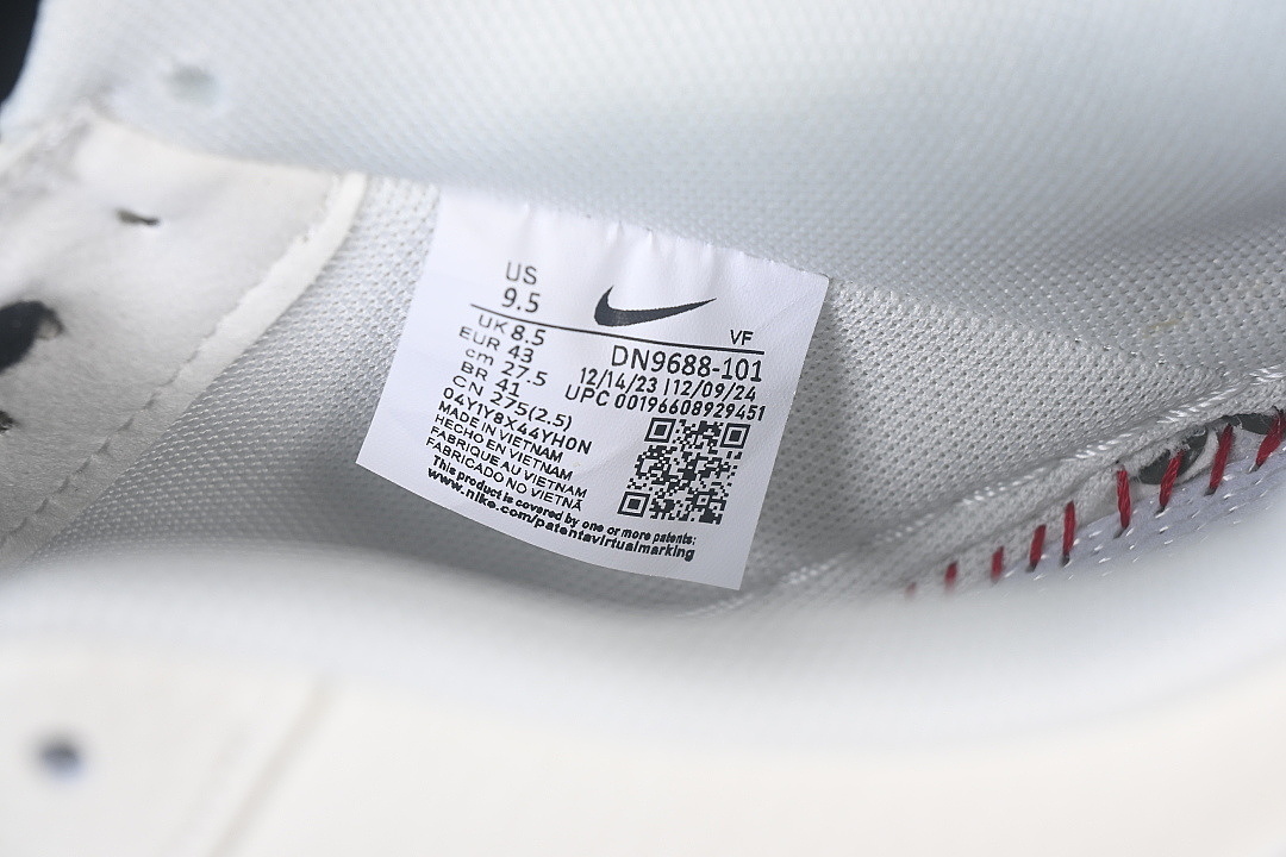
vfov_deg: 18.2
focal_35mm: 75
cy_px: 428
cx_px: 643
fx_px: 2679
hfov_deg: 27.0
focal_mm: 50
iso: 160
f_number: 7.1
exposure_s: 1/80
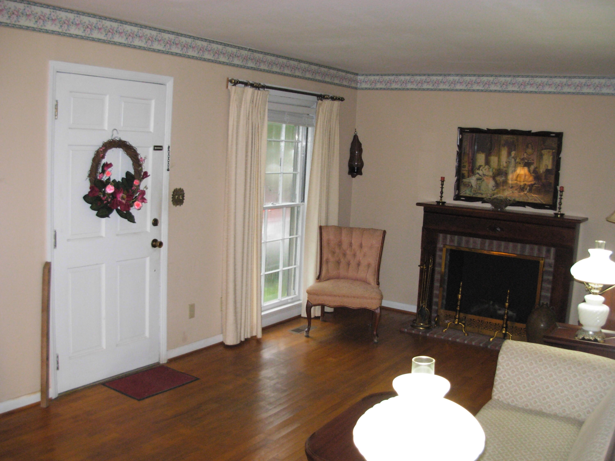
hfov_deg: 49.0
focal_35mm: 38
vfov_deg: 37.7
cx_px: 308
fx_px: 675
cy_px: 230
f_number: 2.9
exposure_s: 1/93.1
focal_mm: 6.3
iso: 326
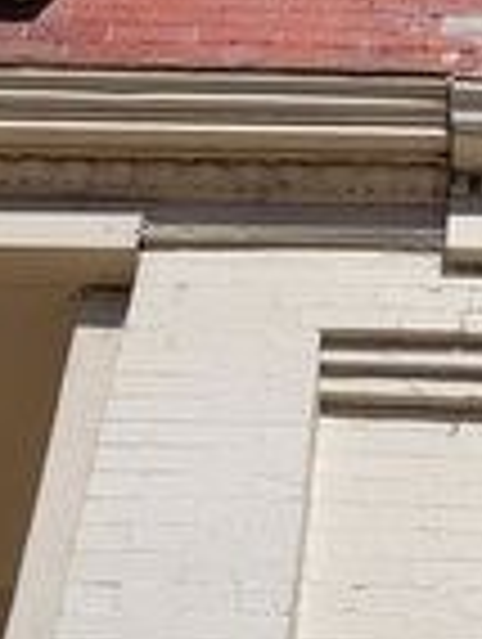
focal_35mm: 73
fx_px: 1351
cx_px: 500
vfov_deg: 26.6
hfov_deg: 19.5
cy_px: 328
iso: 50
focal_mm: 2.2
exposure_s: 1/2579
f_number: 2.2
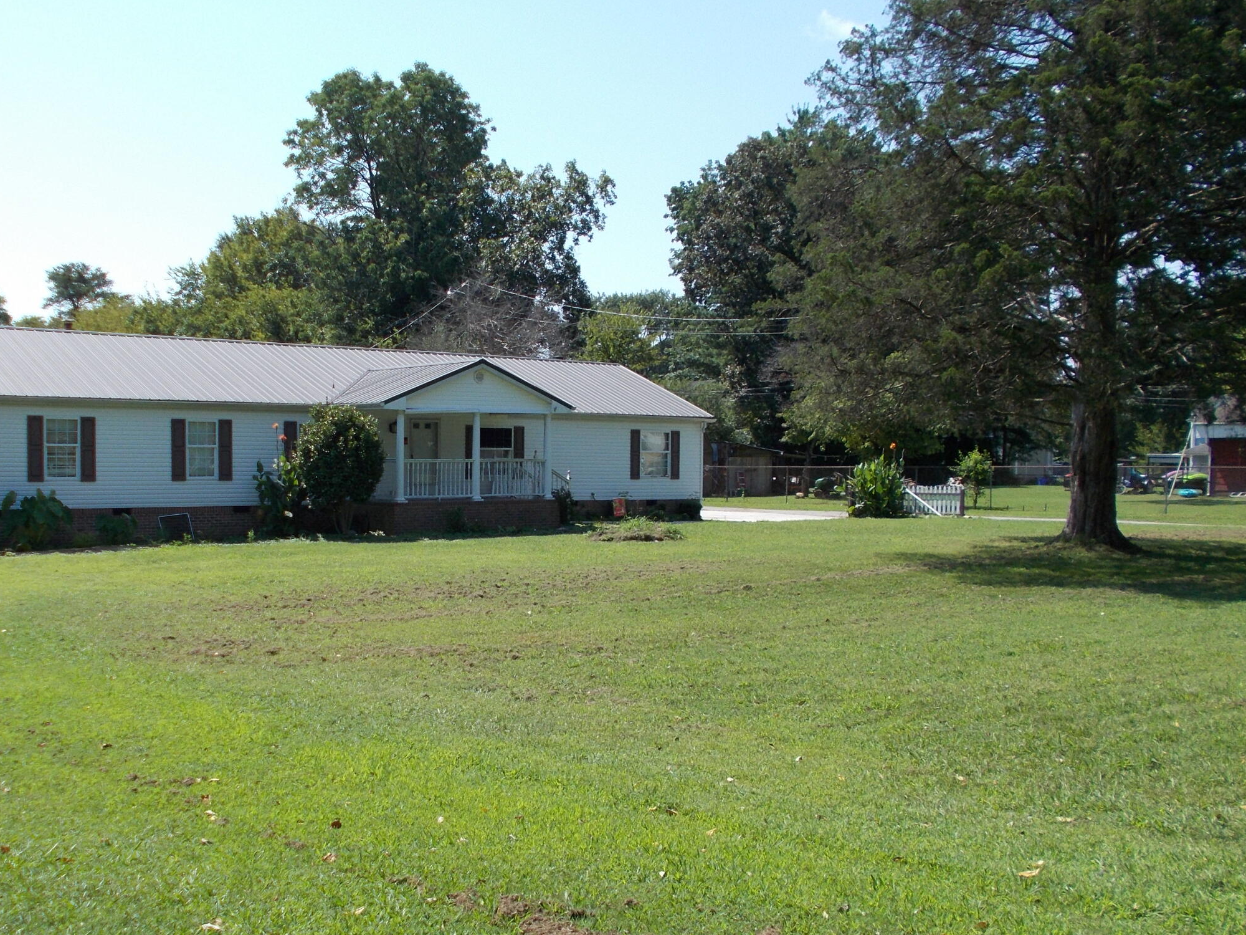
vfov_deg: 36.8
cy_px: 524
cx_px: 528
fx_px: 1404
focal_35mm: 39
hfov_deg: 47.7
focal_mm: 4.6
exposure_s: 1/800
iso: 80
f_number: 3.2
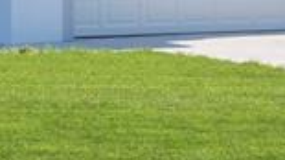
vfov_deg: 5.8
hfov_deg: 9.8
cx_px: -239
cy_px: 7
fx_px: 1564
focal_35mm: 207
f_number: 7.1
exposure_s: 1/200
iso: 100
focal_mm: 20
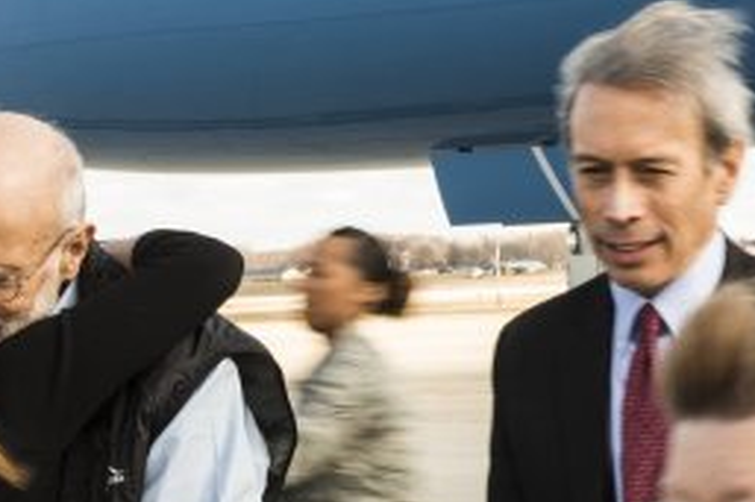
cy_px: 468
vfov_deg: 7.7
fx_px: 3710
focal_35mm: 177
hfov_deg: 11.5
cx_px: -3
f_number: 20
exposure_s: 1/25
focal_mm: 70
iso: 250
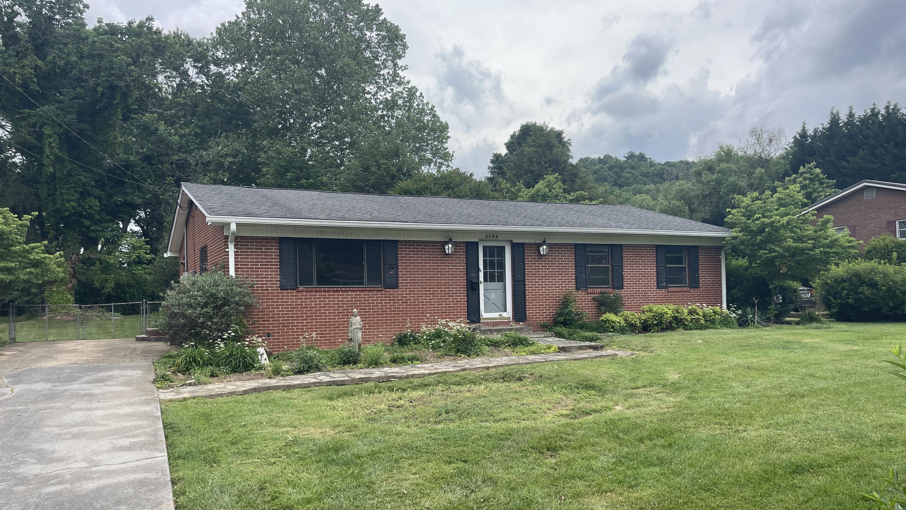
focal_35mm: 28
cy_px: 290
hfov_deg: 67.9
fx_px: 673
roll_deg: +1.7
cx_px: 442
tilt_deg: +1.3
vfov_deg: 41.4
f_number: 1.6
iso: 32
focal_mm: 5.1
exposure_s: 1/1739
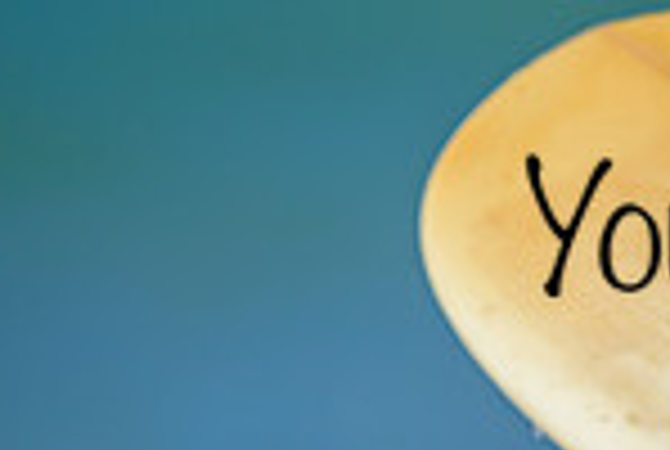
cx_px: 989
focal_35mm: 3104
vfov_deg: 0.4
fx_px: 57884
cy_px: 187
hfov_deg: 0.7
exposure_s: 1/2000
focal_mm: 800
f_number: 6.3
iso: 280
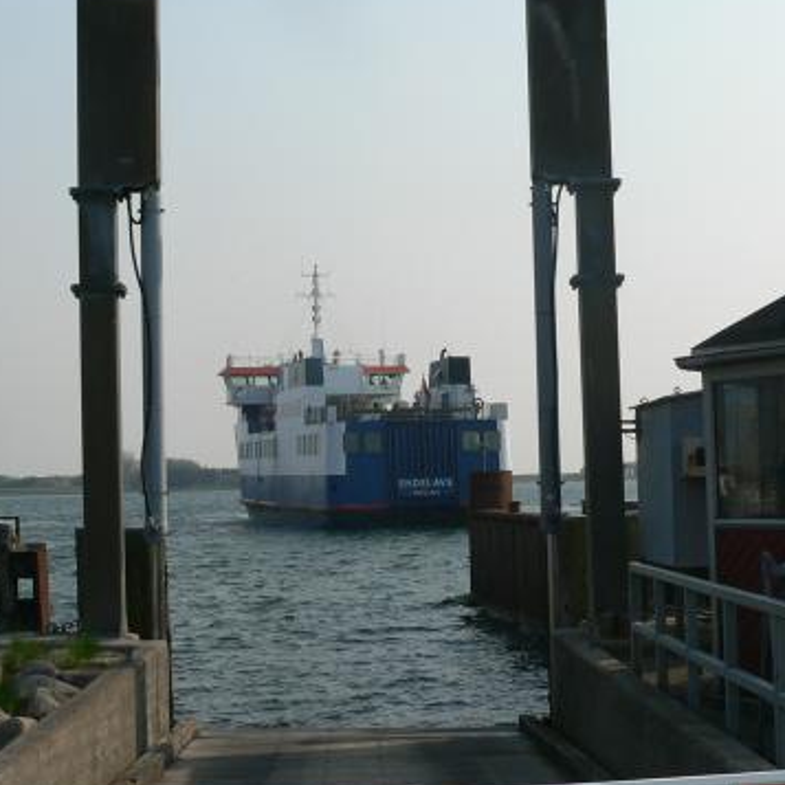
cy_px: 429
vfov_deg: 26.5
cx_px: 442
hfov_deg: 26.5
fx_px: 1668
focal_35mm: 65
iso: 80
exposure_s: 1/500
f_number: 5.6
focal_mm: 6.8
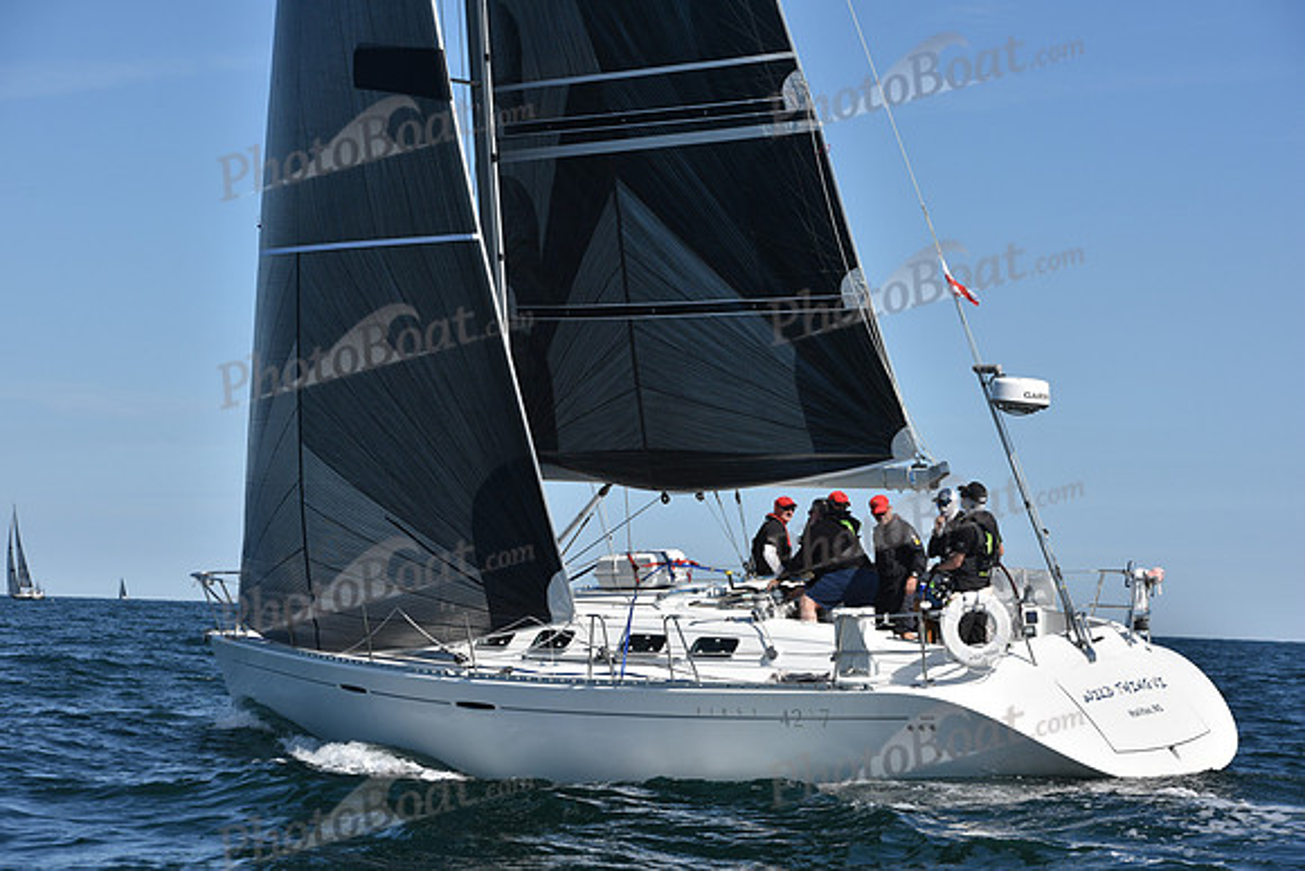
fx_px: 3698
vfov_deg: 13.4
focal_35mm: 102
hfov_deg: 20.0
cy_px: 436
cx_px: 652
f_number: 7.1
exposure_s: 1/1600
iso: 250
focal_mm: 102
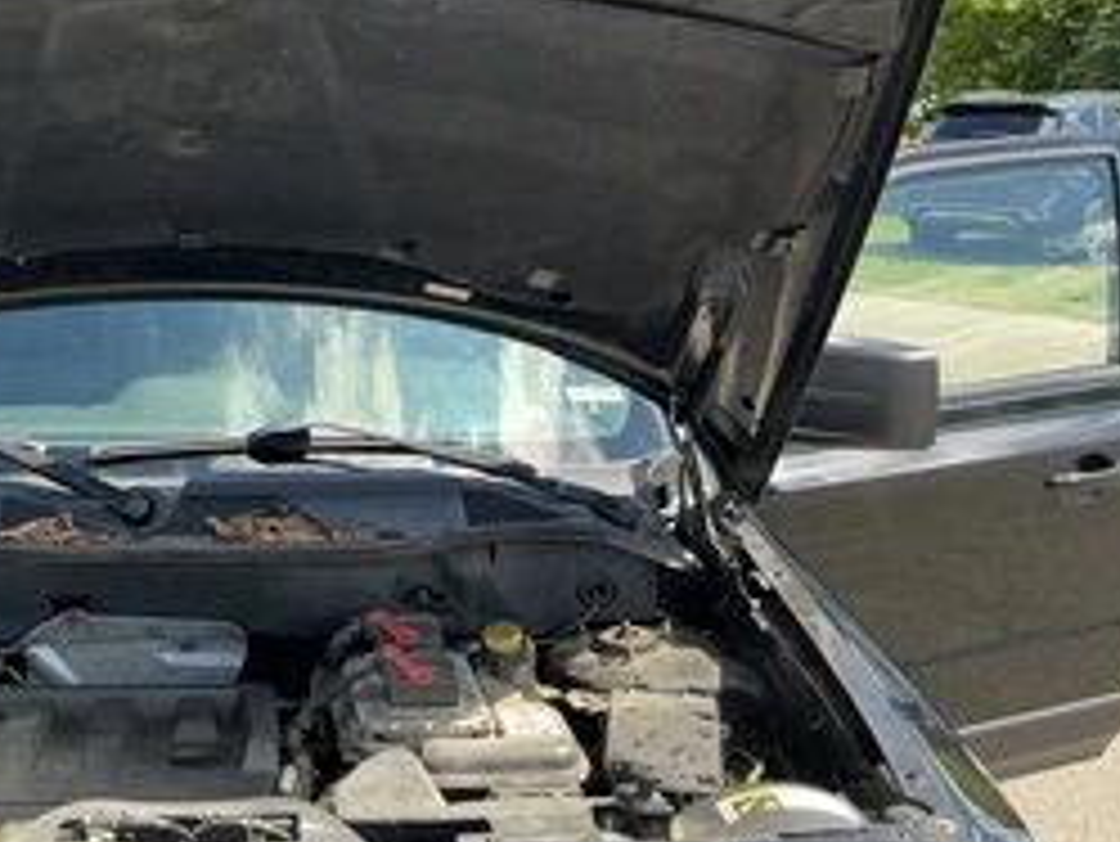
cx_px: 252
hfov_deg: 40.6
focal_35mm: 45
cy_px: 365
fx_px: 1457
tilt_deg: -5.6
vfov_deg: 32.2
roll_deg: -2.5
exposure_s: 1/264
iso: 25
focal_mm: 3
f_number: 1.8
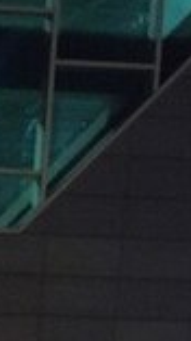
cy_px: 520
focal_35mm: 133
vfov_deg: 14.9
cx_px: -514
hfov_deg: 7.2
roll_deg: -2.8
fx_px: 1201
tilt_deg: -5.5
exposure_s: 1/17
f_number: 2.2
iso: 640
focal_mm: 4.15
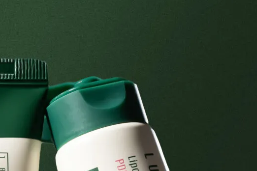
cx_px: -48
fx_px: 3148
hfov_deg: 4.7
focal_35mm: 441
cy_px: 145
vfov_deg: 3.1
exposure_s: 1/160
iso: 100
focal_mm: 90
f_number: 11
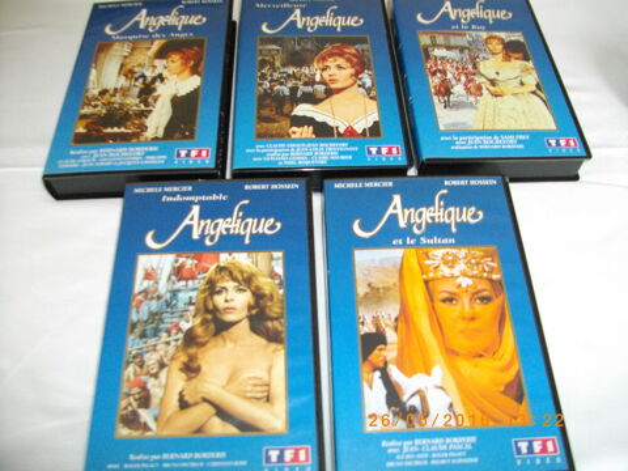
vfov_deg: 44.2
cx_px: 314
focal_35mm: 32
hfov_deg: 56.8
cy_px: 236
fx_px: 581
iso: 280
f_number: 2.9
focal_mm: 5.7
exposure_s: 1/50
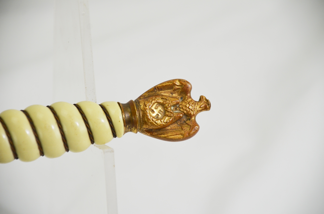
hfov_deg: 10.2
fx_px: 1819
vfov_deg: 6.8
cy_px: 107
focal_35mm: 202
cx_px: 162
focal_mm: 135
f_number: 5.6
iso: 400
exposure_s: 1/400
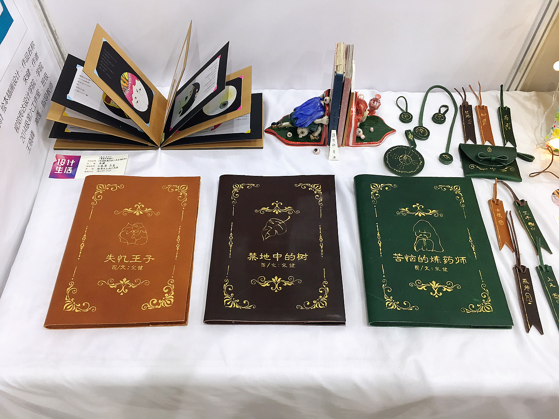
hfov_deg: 61.7
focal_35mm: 29
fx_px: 468
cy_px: 210
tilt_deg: -53.3
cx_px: 280
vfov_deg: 48.2
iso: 125
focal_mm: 4.15
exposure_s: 1/33
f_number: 2.2
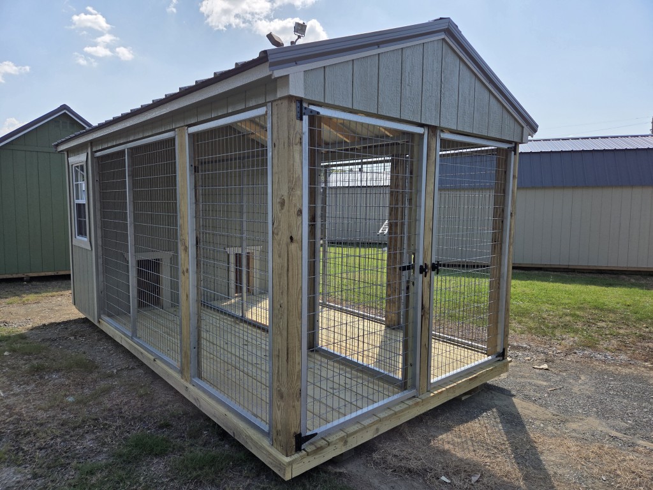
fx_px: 434
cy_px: 245
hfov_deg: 73.9
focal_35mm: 23
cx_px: 326
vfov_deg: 58.9
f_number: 1.8
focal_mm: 5.4
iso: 80
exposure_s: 1/4885
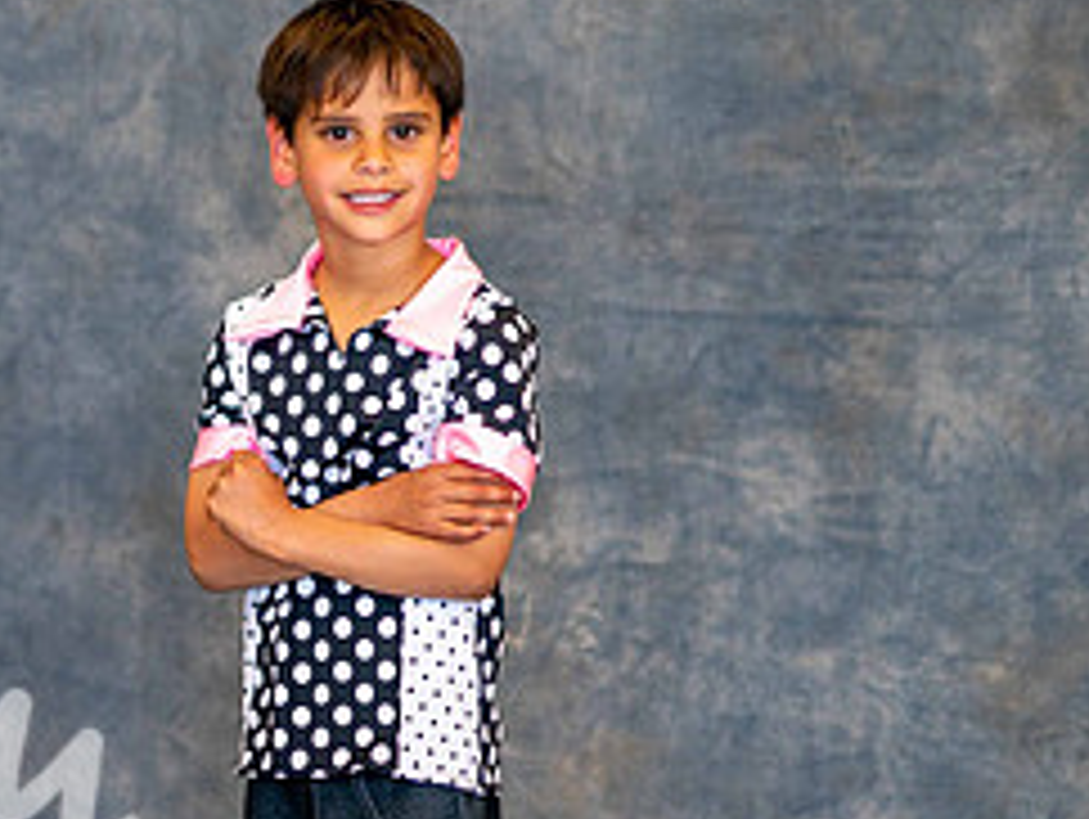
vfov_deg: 6.1
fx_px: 7684
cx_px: 67
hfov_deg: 8.1
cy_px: 670
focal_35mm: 244
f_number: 1.4
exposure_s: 1/200
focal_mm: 85
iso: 400
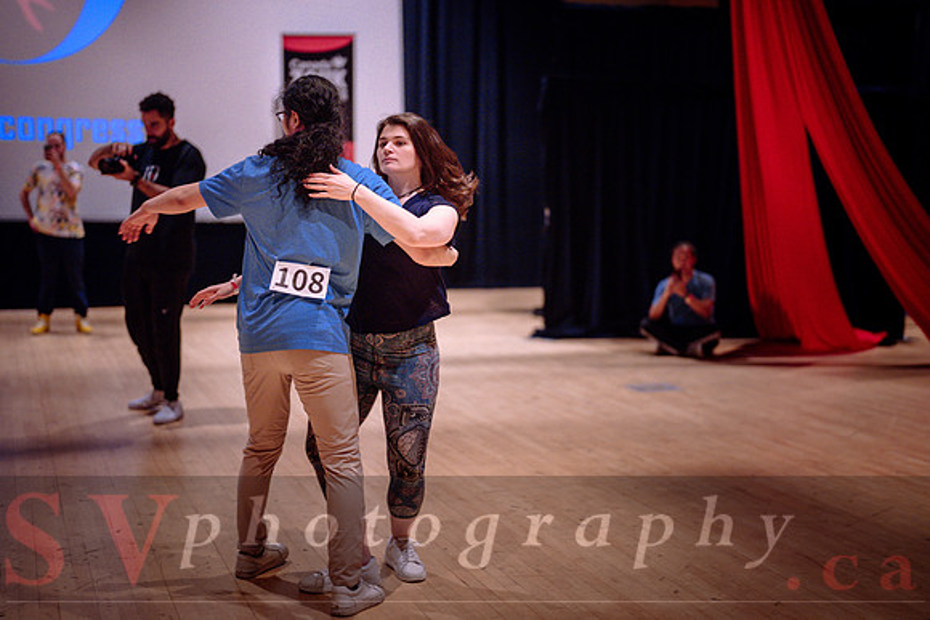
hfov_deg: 37.2
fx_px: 1383
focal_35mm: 54
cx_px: 486
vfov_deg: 25.3
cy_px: 332
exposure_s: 1/250
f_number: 1.2
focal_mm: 50
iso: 1600
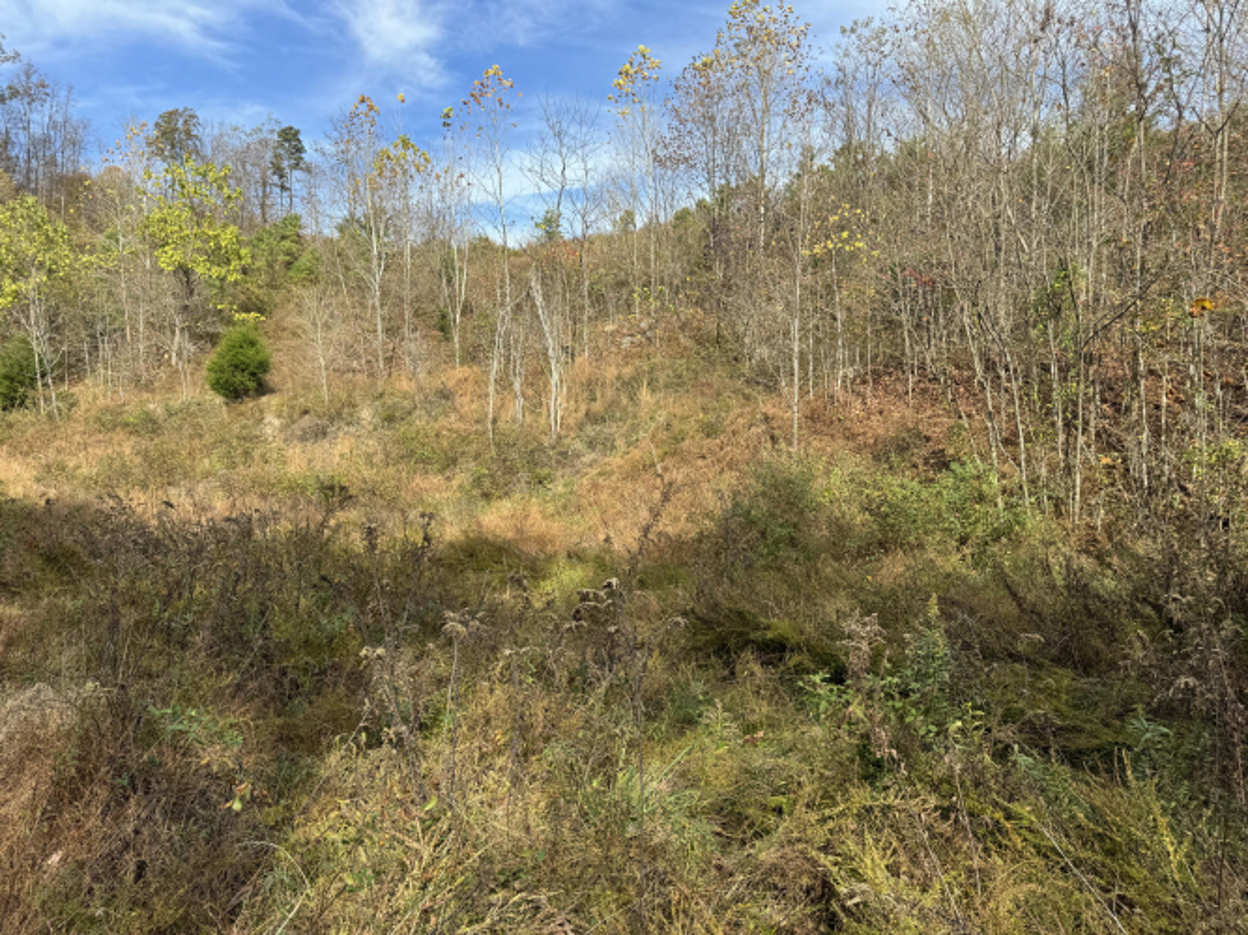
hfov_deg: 71.6
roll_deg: -1.1
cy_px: 468
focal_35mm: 24
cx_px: 624
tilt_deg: -3.0
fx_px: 865
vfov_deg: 56.8
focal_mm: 6.76
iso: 80
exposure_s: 1/1923
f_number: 1.78
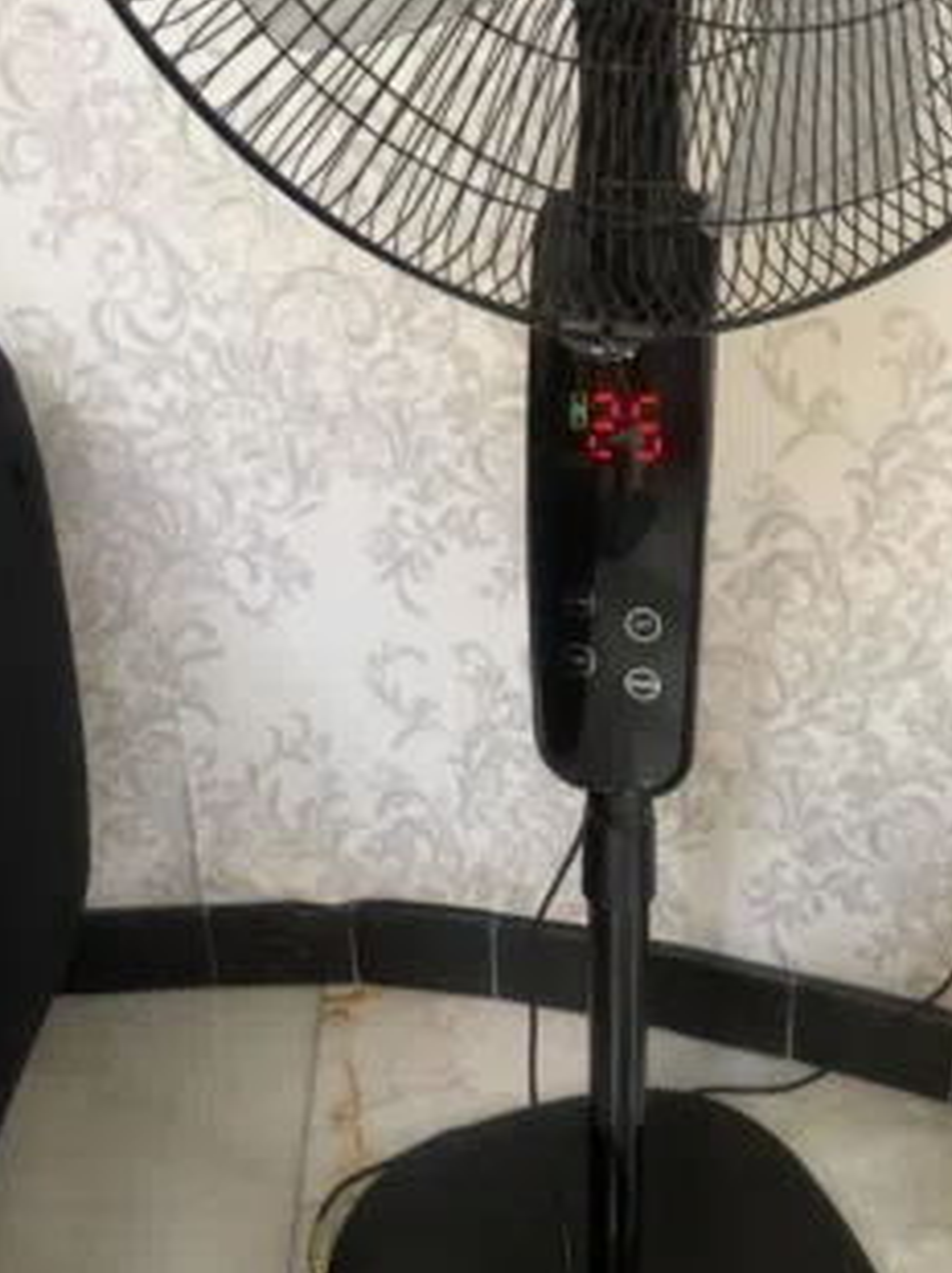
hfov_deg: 45.3
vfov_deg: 58.2
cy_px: 567
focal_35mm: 31
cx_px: 538
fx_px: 1138
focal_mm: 6.76
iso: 800
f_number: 1.78
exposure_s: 1/40
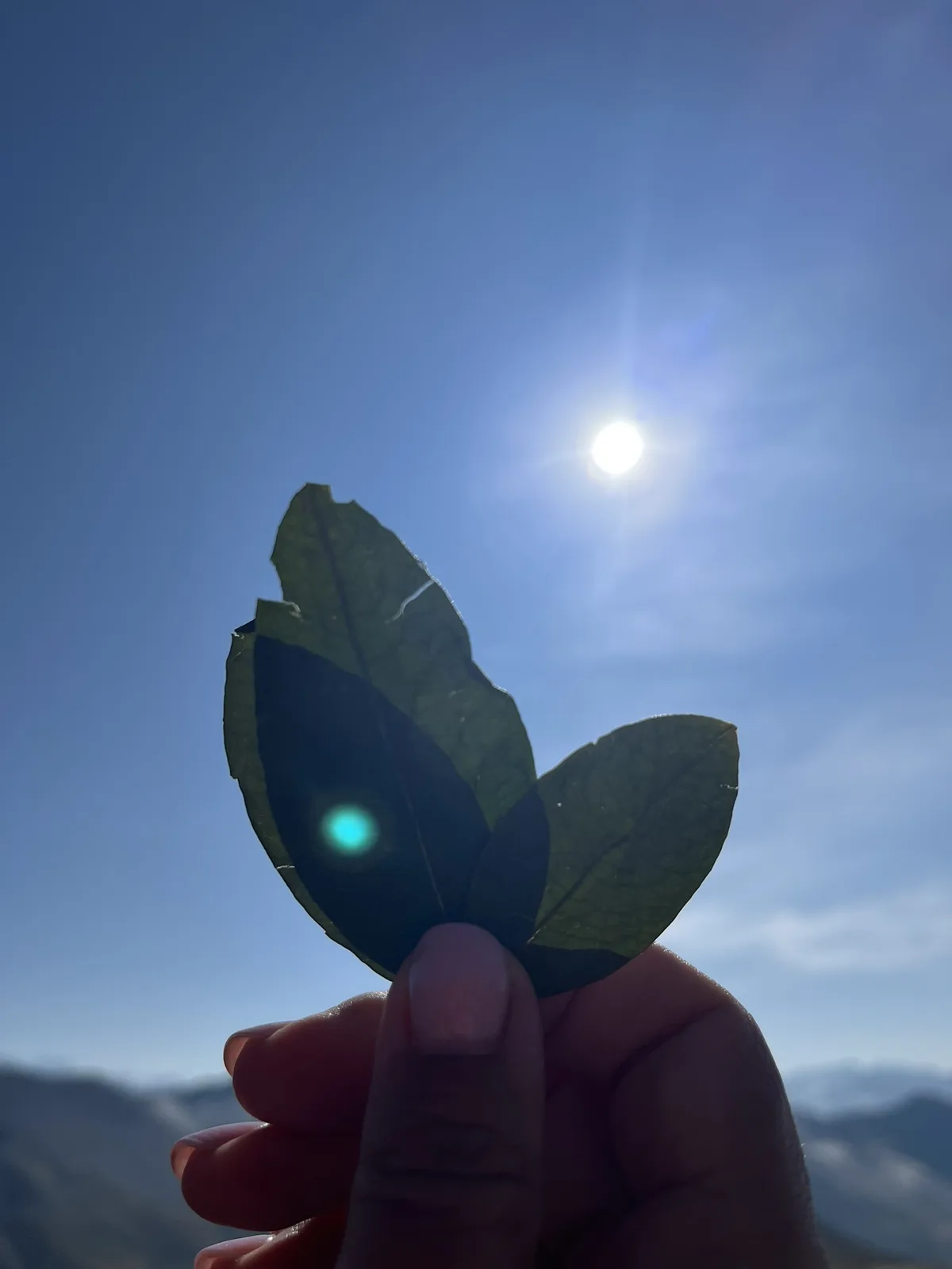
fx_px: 953
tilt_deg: +24.0
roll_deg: +2.4
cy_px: 634
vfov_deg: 67.3
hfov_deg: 53.1
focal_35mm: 26
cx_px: 476
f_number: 1.6
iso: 50
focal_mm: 5.1
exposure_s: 1/13333
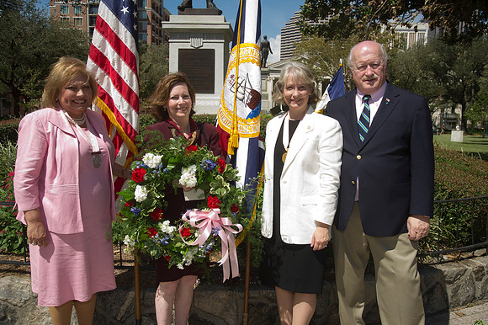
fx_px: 434
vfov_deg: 41.1
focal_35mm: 32
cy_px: 162
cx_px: 244
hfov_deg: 58.7
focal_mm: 32
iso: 200
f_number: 8
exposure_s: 1/250
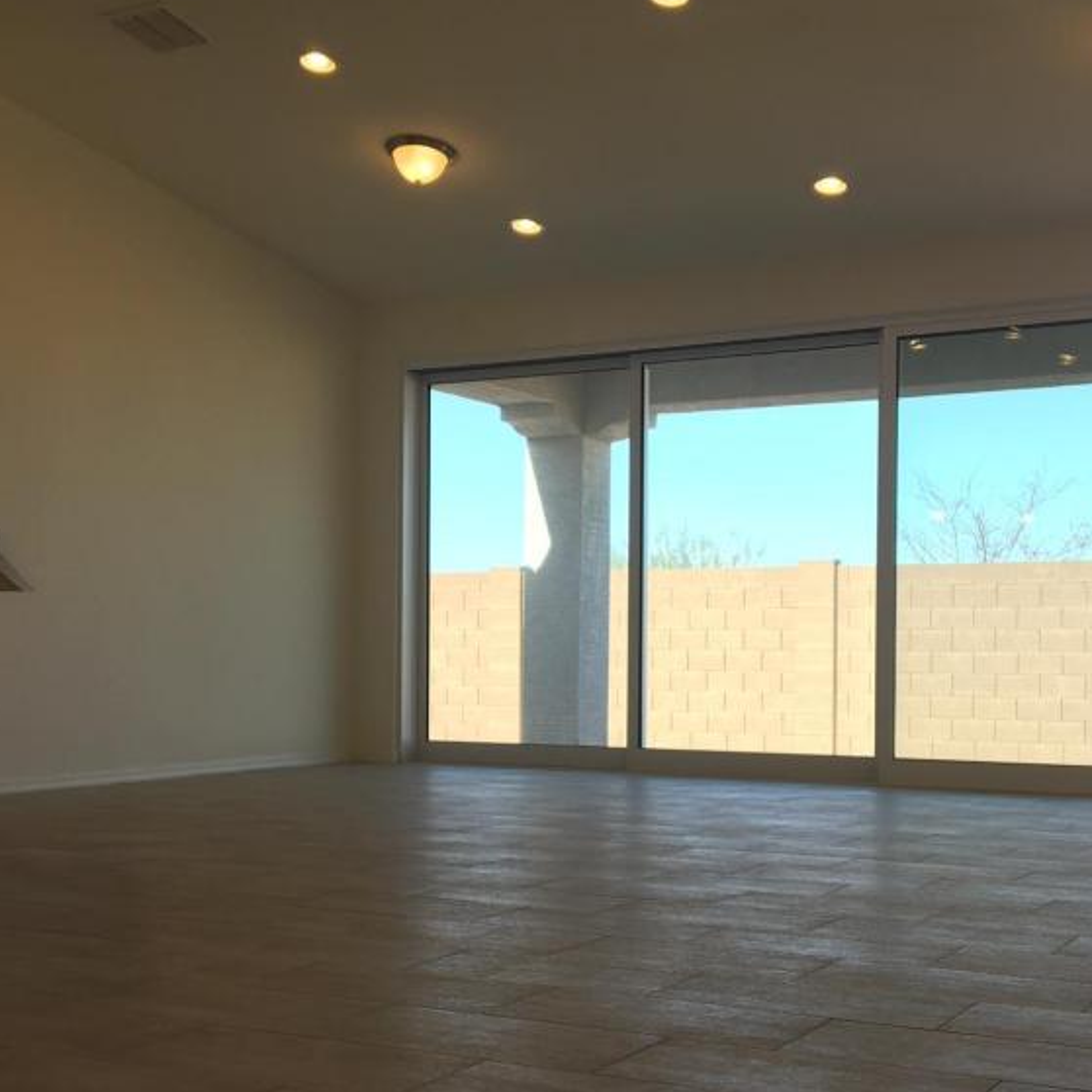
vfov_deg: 35.9
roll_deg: -0.9
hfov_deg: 36.0
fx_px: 1677
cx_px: 611
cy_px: 658
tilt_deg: -1.0
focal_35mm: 47
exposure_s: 1/180
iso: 25
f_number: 2.2
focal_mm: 4.15
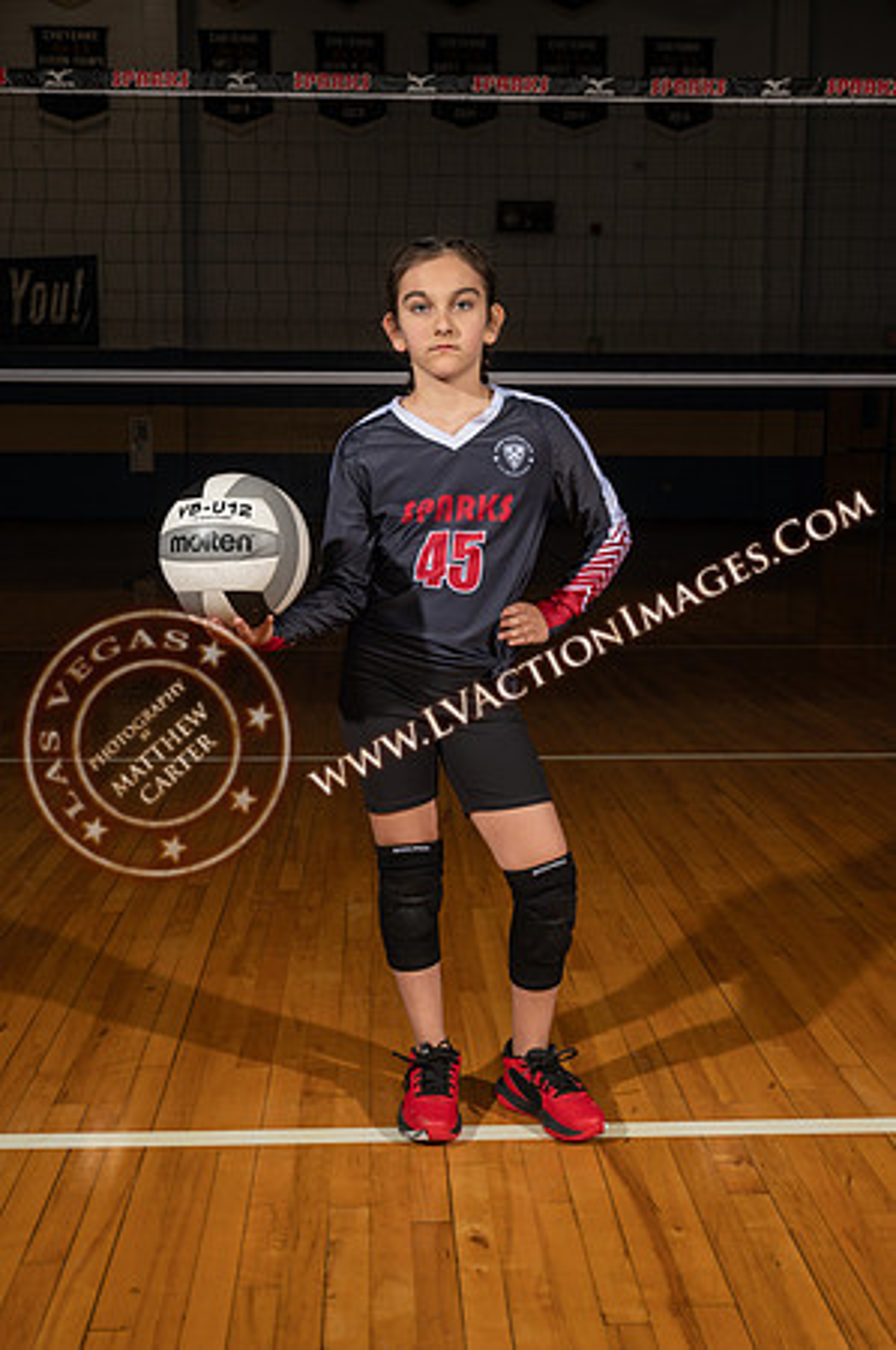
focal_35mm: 42
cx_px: 448
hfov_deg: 31.8
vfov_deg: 46.4
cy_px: 675
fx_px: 1572
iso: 160
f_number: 8
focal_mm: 42
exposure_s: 1/160
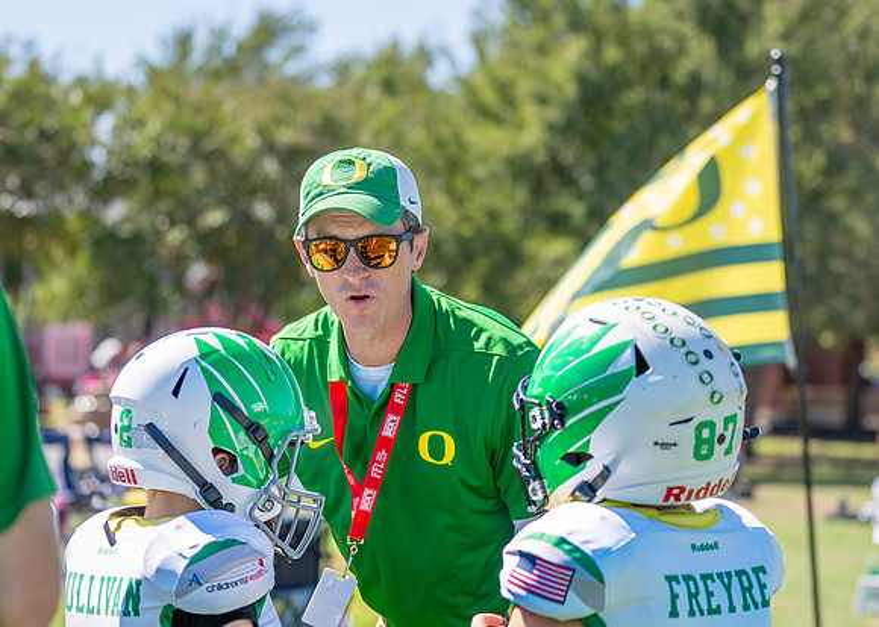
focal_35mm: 110
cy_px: 319
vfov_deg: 13.1
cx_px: 406
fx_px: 2735
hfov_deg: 18.3
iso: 160
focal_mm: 70
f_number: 2.8
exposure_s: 1/1600
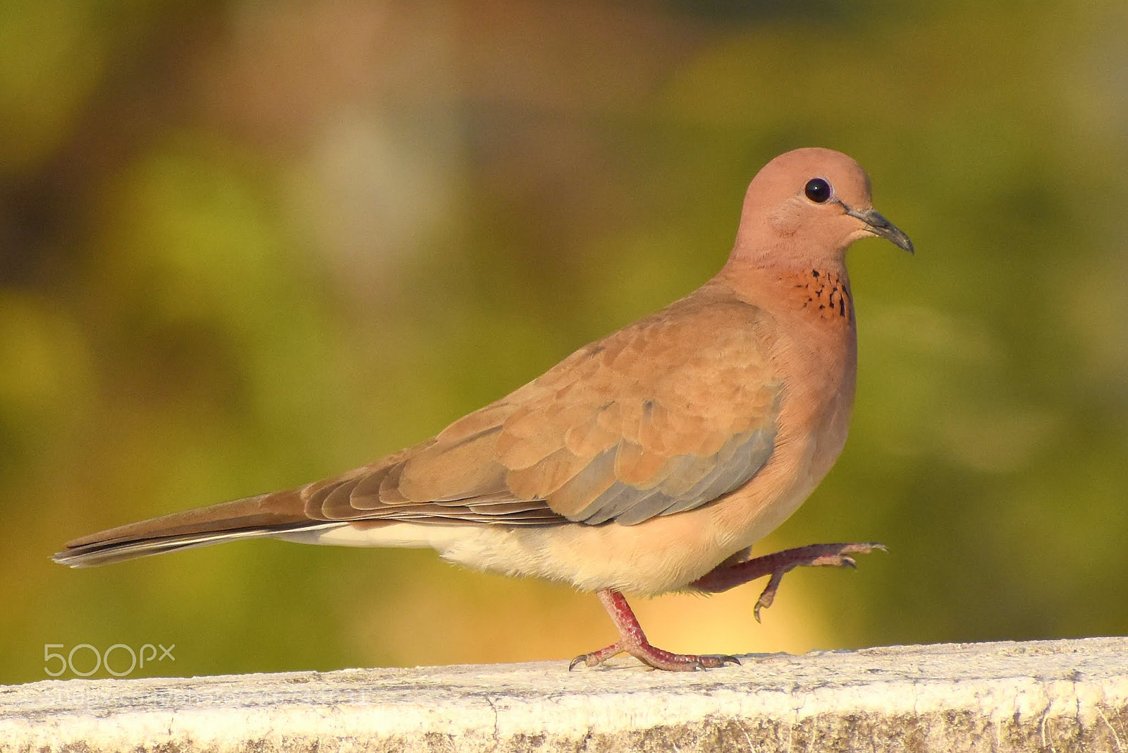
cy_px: 376
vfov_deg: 3.1
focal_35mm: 450
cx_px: 564
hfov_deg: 4.6
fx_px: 14100
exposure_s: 1/2000
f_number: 8
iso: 560
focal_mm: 300
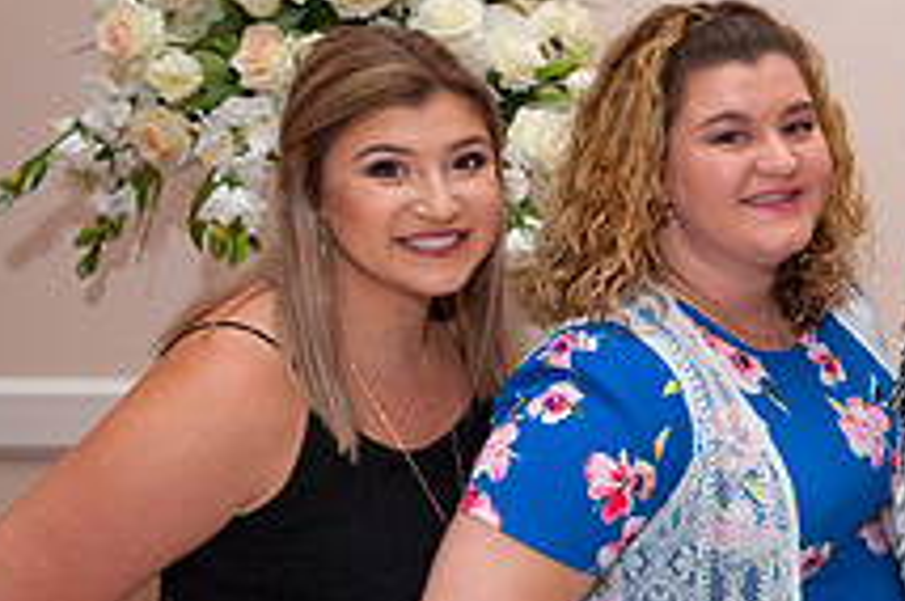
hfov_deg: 21.9
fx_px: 2108
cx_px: 1171
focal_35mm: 84
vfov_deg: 16.2
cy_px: 402
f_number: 5.6
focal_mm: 31
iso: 3200
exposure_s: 1/160
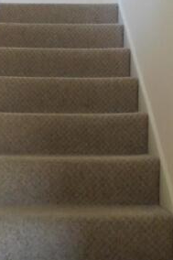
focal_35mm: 62
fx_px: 447
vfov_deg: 32.2
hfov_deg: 21.6
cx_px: 38
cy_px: 93
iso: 400
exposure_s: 1/20
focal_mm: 5.3
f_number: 3.7
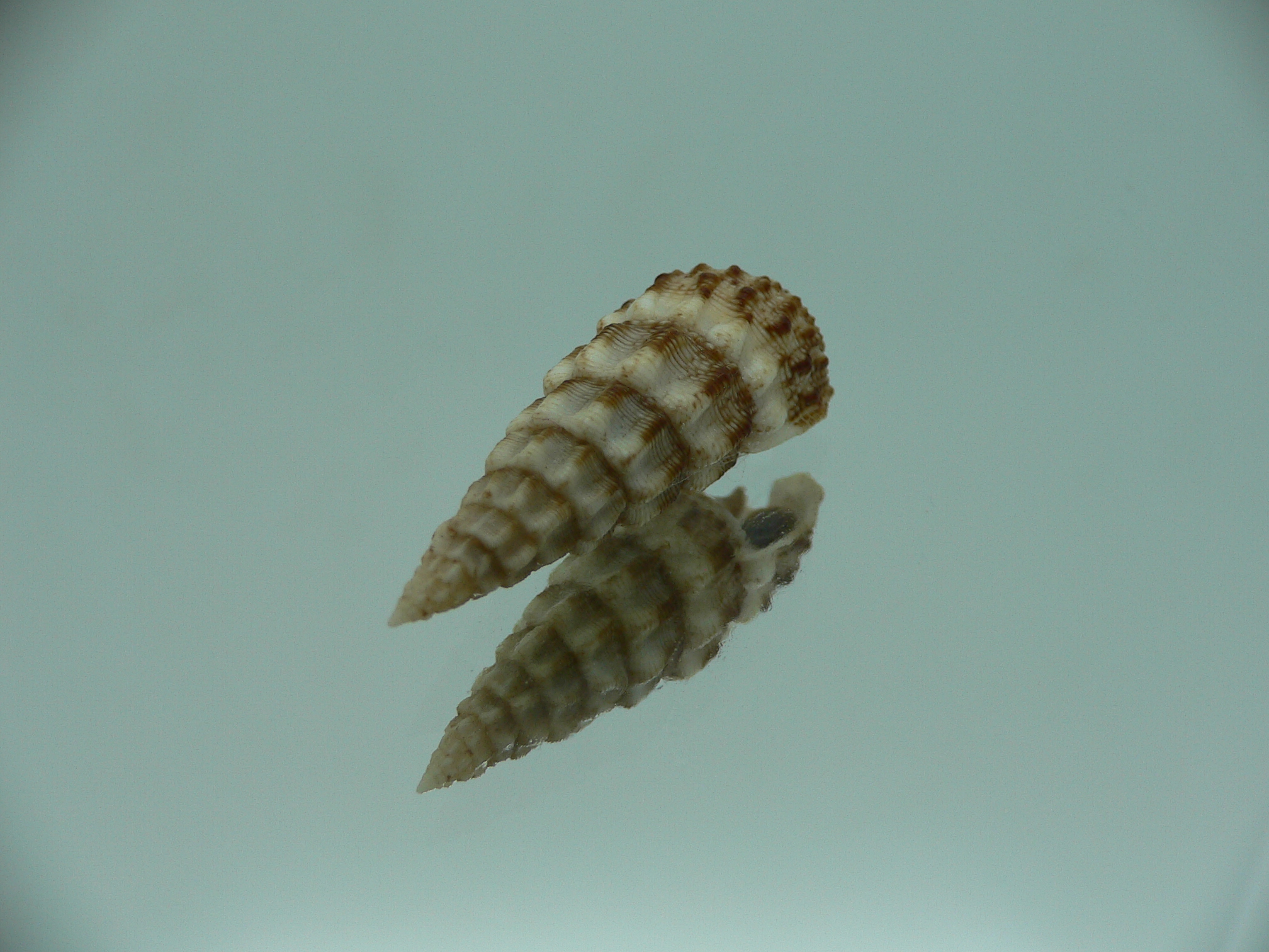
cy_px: 476
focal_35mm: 35
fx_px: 1283
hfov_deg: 52.6
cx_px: 634
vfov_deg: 40.7
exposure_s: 1/60
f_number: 2.8
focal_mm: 4.6
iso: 80
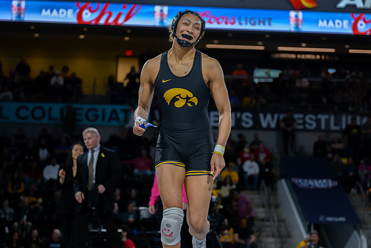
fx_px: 839
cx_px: 189
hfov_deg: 24.9
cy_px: 109
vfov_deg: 16.8
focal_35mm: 81
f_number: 2.8
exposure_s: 1/800
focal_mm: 70
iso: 3200
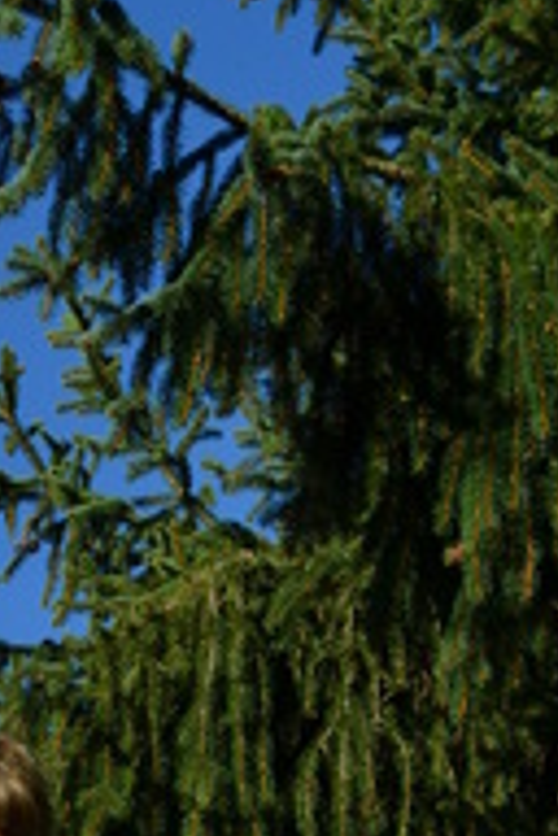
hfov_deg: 7.2
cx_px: -277
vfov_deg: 10.6
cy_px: 1156
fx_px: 4371
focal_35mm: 188
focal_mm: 32
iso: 400
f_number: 6.3
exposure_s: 1/1600
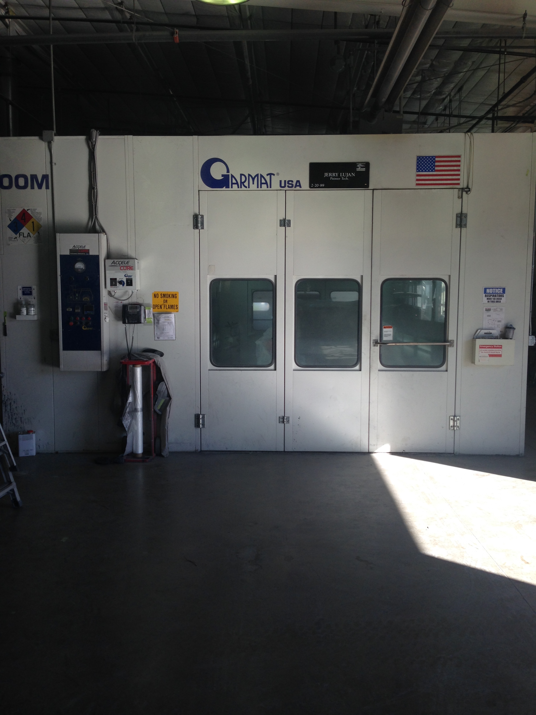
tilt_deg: -2.8
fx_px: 681
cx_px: 268
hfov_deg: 42.9
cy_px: 358
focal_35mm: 33
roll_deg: -0.8
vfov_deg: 55.4
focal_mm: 4.12
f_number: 2.4
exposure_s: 1/216
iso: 50
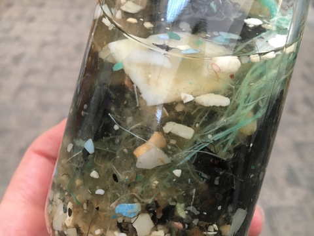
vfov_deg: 48.2
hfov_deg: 61.7
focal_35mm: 29
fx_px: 263
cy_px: 118
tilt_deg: -39.7
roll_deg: -7.5
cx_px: 157
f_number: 2.2
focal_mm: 4.15
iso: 160
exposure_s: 1/30
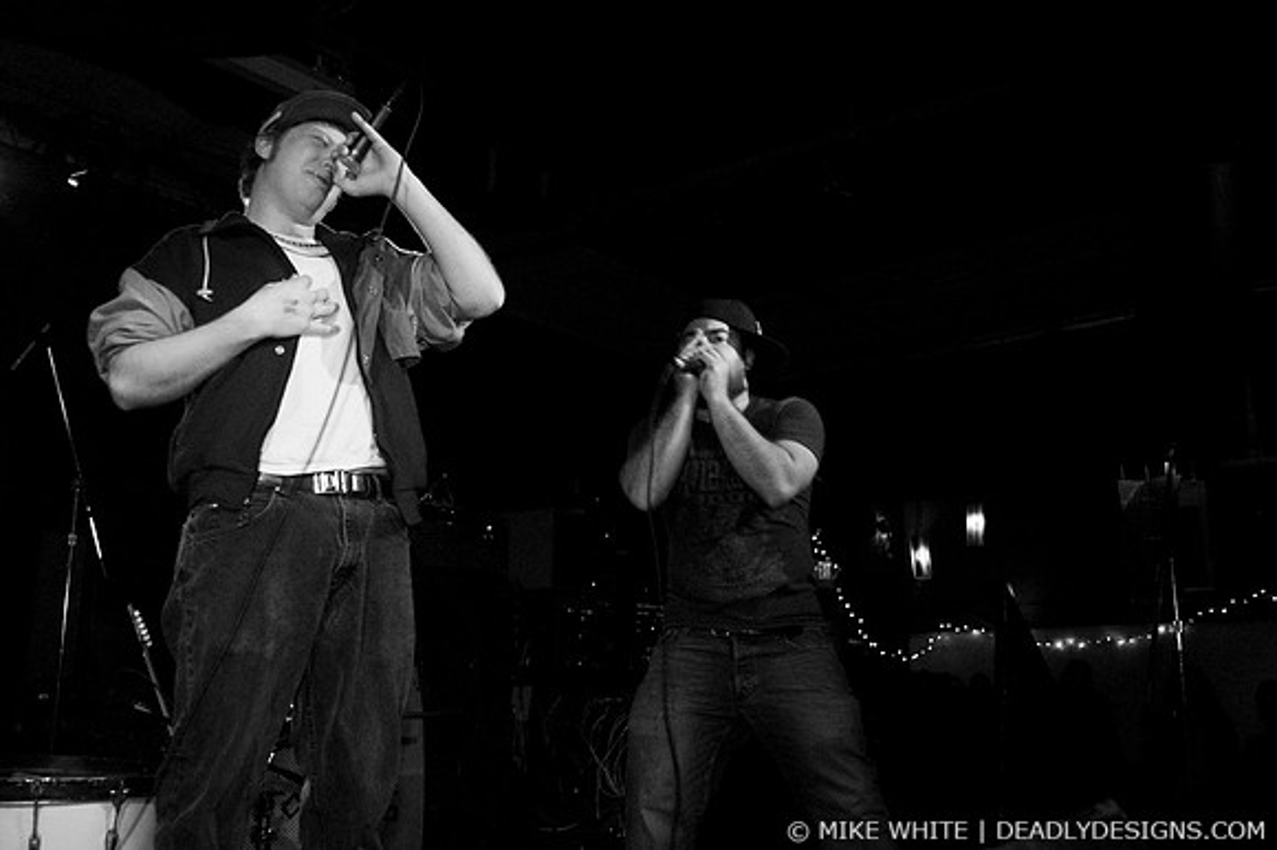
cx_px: 638
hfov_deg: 62.0
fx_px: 1064
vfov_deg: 43.6
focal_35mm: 30
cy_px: 425
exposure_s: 1/60
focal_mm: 20
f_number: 3.2
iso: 800
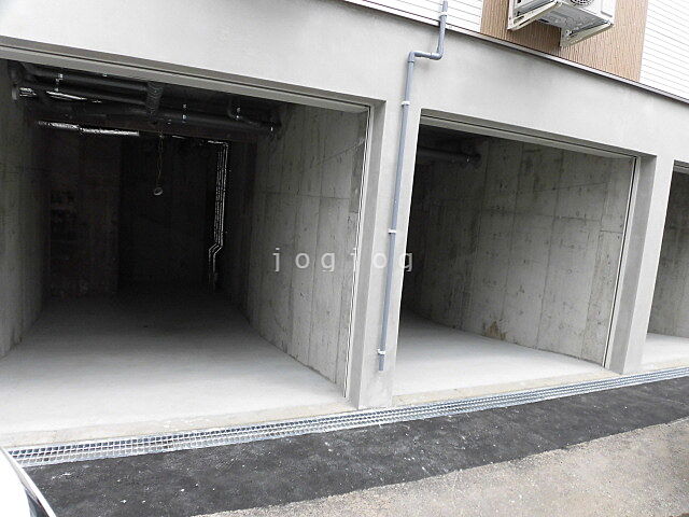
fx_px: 478
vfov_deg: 56.8
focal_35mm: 24
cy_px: 258
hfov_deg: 71.6
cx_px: 344
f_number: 3.1
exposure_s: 1/500
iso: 100
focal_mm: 4.3
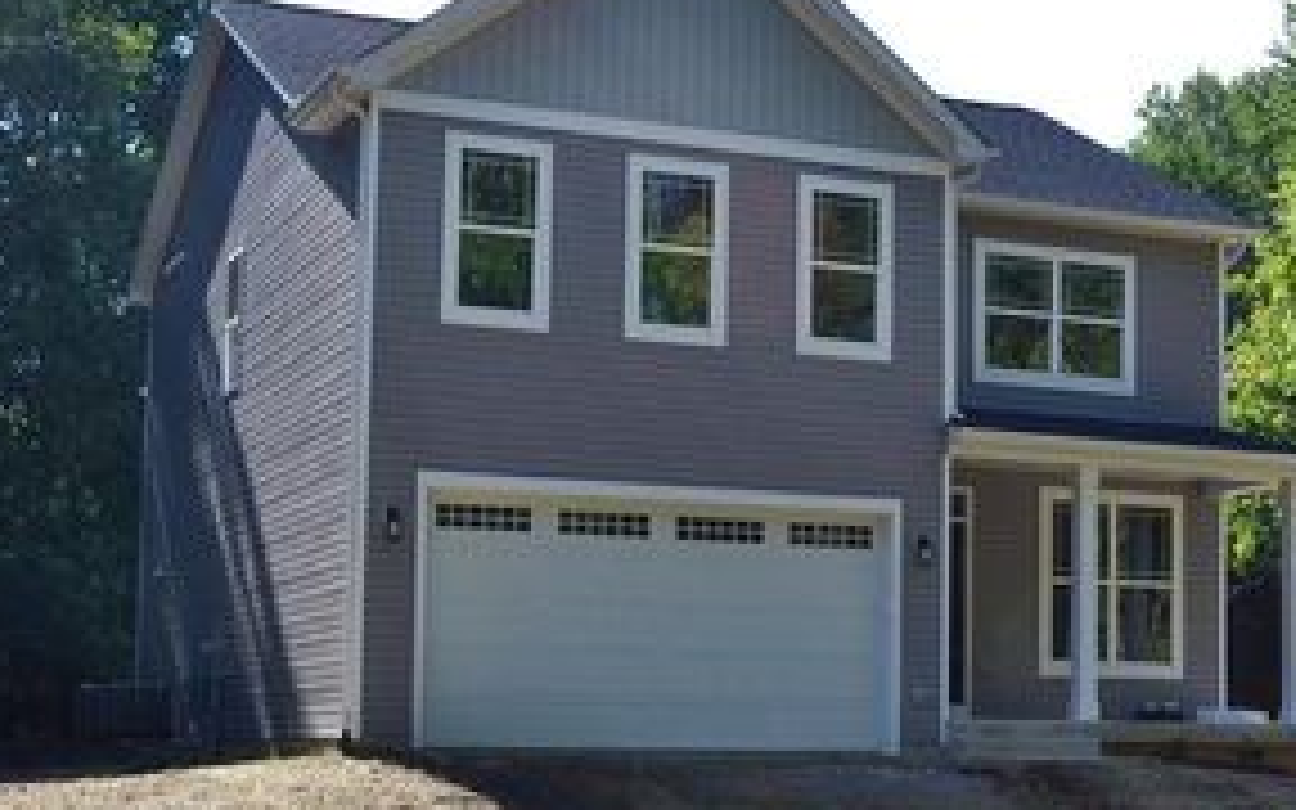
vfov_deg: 18.9
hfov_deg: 29.4
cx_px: 954
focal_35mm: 69
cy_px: 479
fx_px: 2437
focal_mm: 26
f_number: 10
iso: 400
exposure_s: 1/250
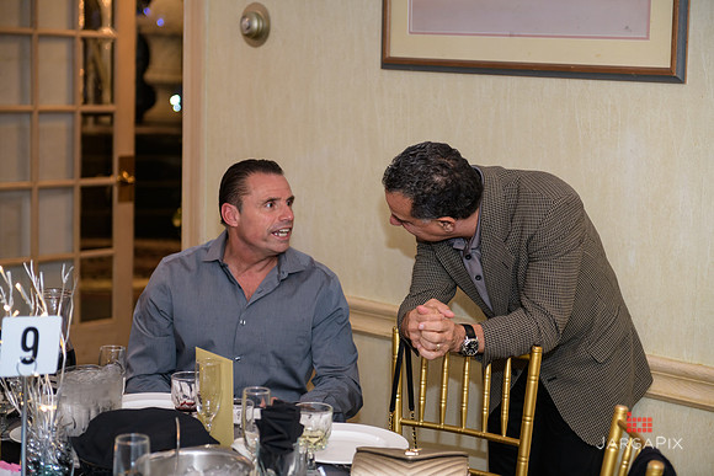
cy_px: 238
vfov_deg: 19.5
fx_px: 1389
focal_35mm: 70
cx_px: 357
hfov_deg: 28.8
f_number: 3.2
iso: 800
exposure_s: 1/125
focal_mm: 70
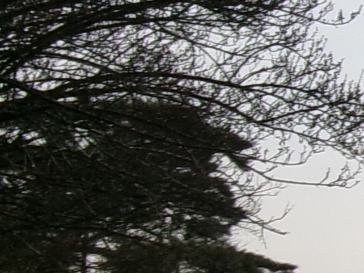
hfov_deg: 8.7
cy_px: 150
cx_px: 953
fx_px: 2113
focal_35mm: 201
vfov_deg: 7.4
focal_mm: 5.1
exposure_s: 1/250
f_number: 10.8
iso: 100
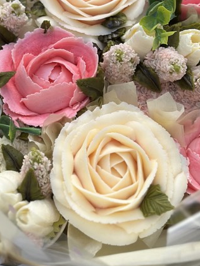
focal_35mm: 114
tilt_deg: -51.6
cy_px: 105
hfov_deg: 13.0
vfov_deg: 17.2
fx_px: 878
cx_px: 84
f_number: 1.78
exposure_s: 1/3155
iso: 80
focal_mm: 6.86
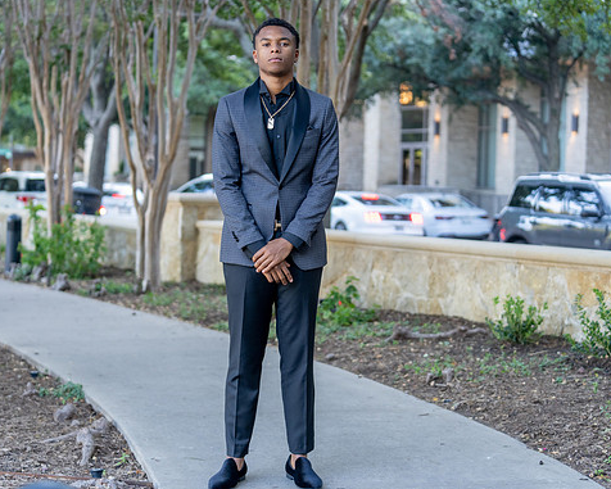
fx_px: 1447
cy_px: 243
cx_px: 272
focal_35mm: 80
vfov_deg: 19.2
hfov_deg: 23.8
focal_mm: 70
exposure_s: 1/320
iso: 640
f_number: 2.8
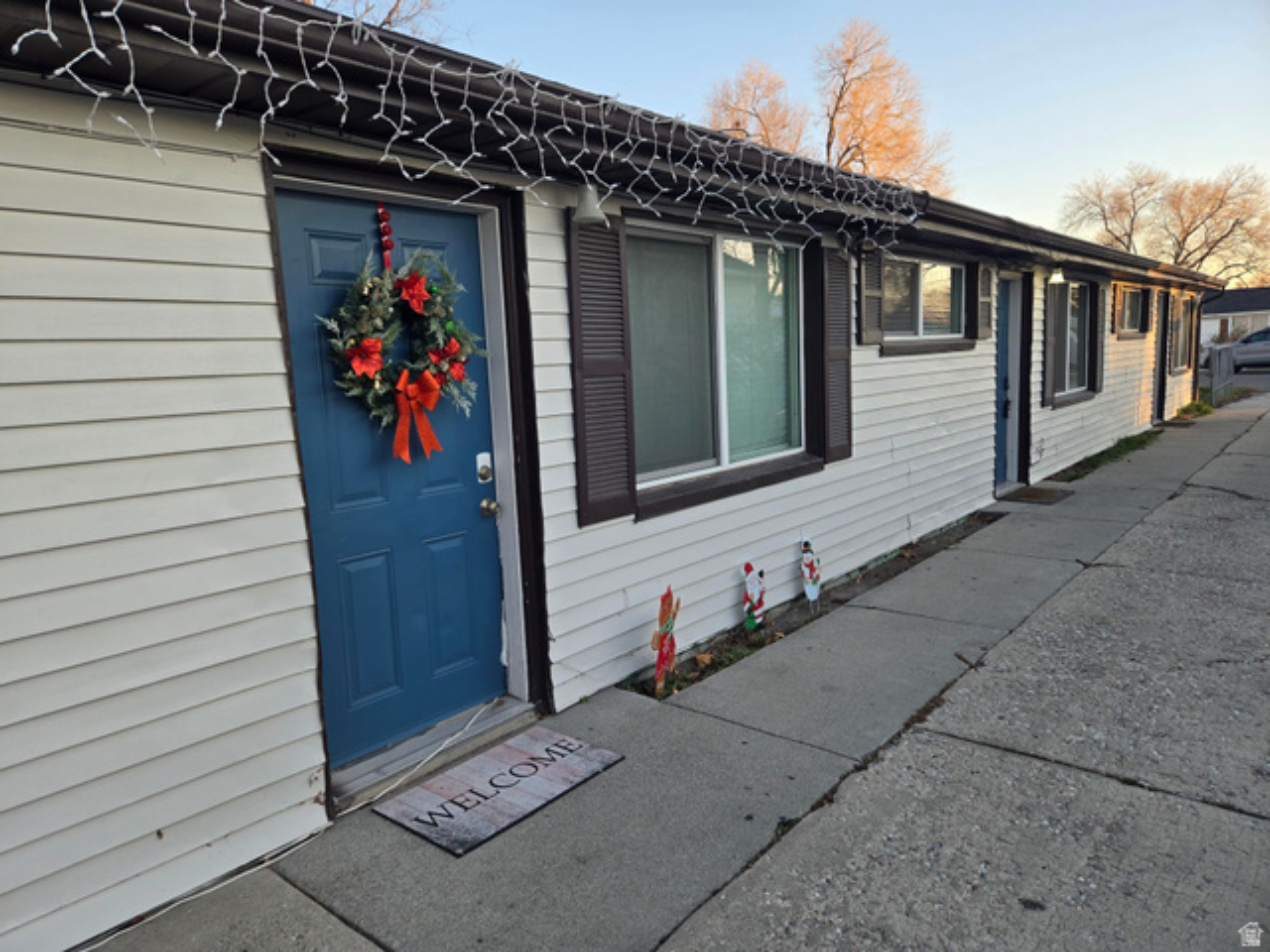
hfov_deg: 73.9
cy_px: 476
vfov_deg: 58.9
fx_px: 844
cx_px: 635
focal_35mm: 23
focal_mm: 5.4
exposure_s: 1/191
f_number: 1.8
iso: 25
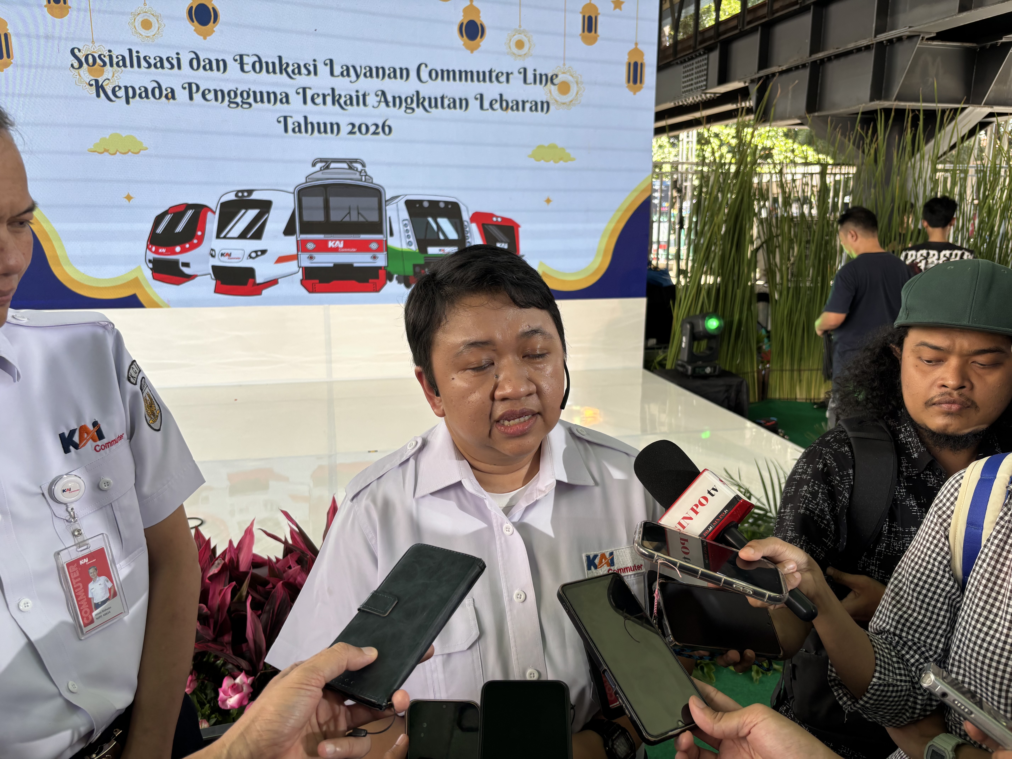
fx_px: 760
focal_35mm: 26
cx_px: 506
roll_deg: -0.1
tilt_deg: -13.7
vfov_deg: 53.1
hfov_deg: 67.3
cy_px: 380
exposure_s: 1/113
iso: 32
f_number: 1.6
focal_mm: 5.96
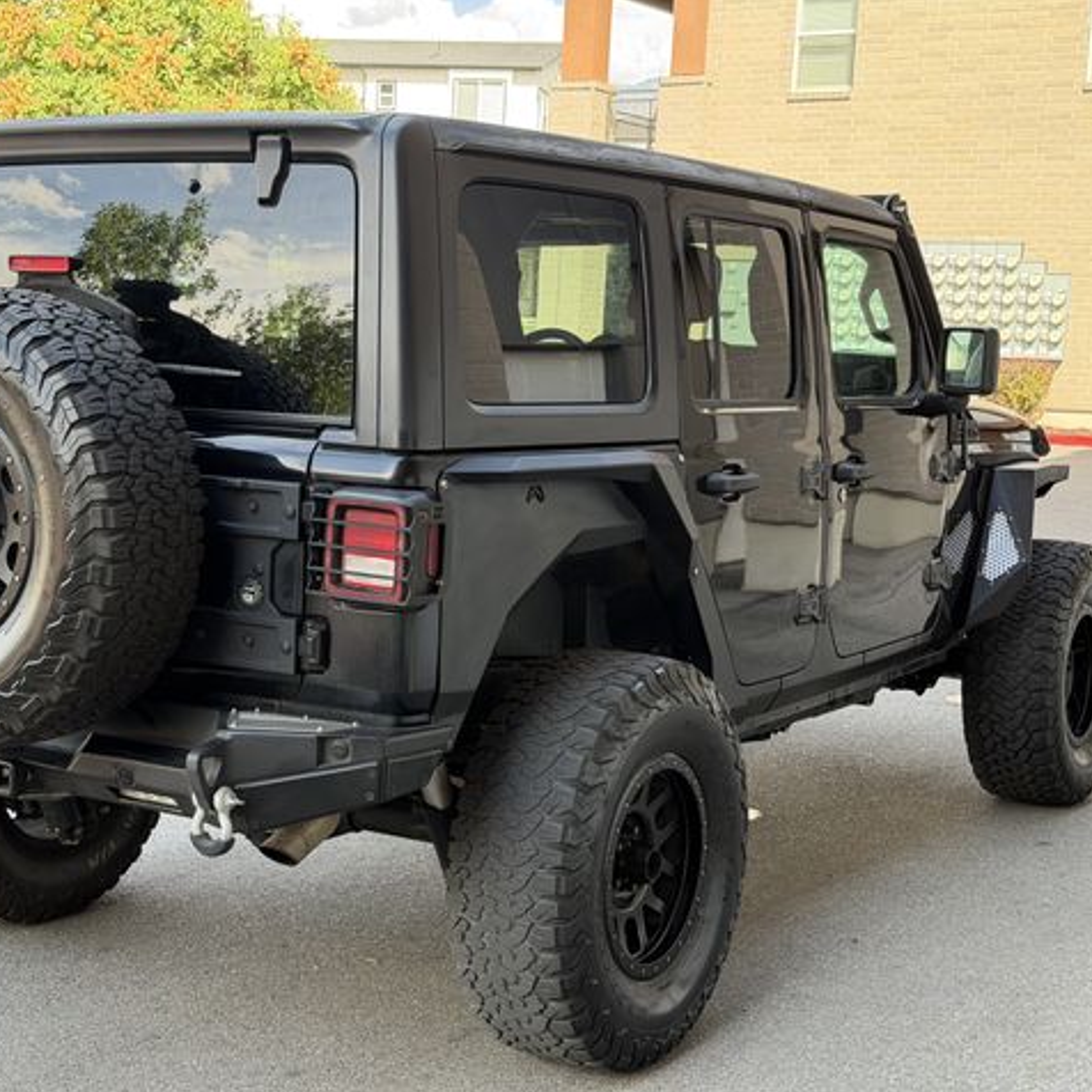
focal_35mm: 57
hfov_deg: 30.0
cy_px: 546
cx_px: 447
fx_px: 2034
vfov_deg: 30.0
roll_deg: -2.2
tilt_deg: -5.8
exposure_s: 1/251
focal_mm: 6.76
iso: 80
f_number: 1.78
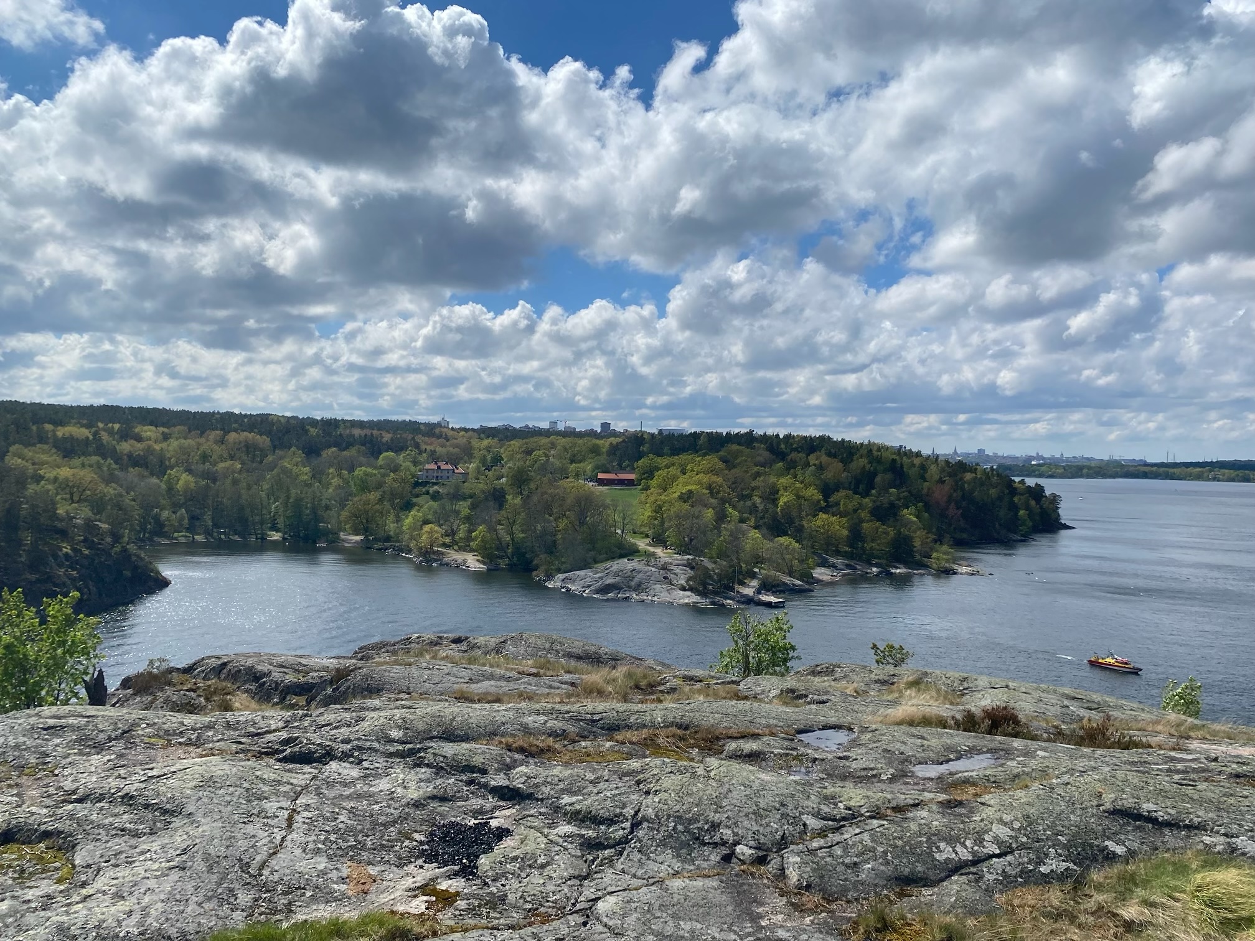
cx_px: 628
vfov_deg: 53.1
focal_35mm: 26
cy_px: 470
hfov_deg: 67.3
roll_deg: -1.1
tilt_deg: -1.9
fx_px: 943
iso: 32
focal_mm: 4.25
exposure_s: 1/7194
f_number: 1.8
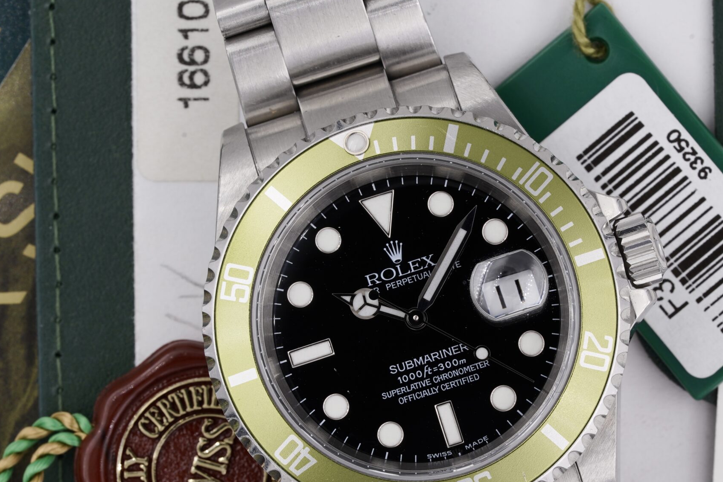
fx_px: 2732
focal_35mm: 136
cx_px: 426
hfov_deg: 15.1
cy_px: 332
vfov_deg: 10.1
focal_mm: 90
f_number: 14
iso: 200
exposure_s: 1/40
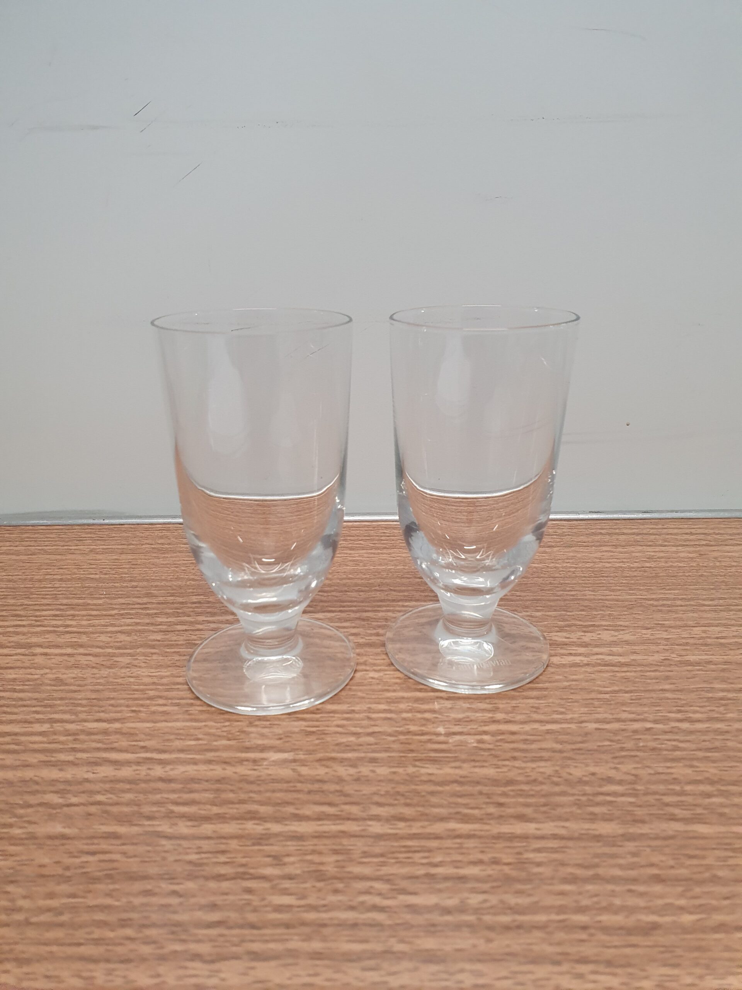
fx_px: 743
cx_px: 371
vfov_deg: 67.3
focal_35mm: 26
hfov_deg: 53.1
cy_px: 495
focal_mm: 4.32
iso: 320
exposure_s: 1/100
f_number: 2.4
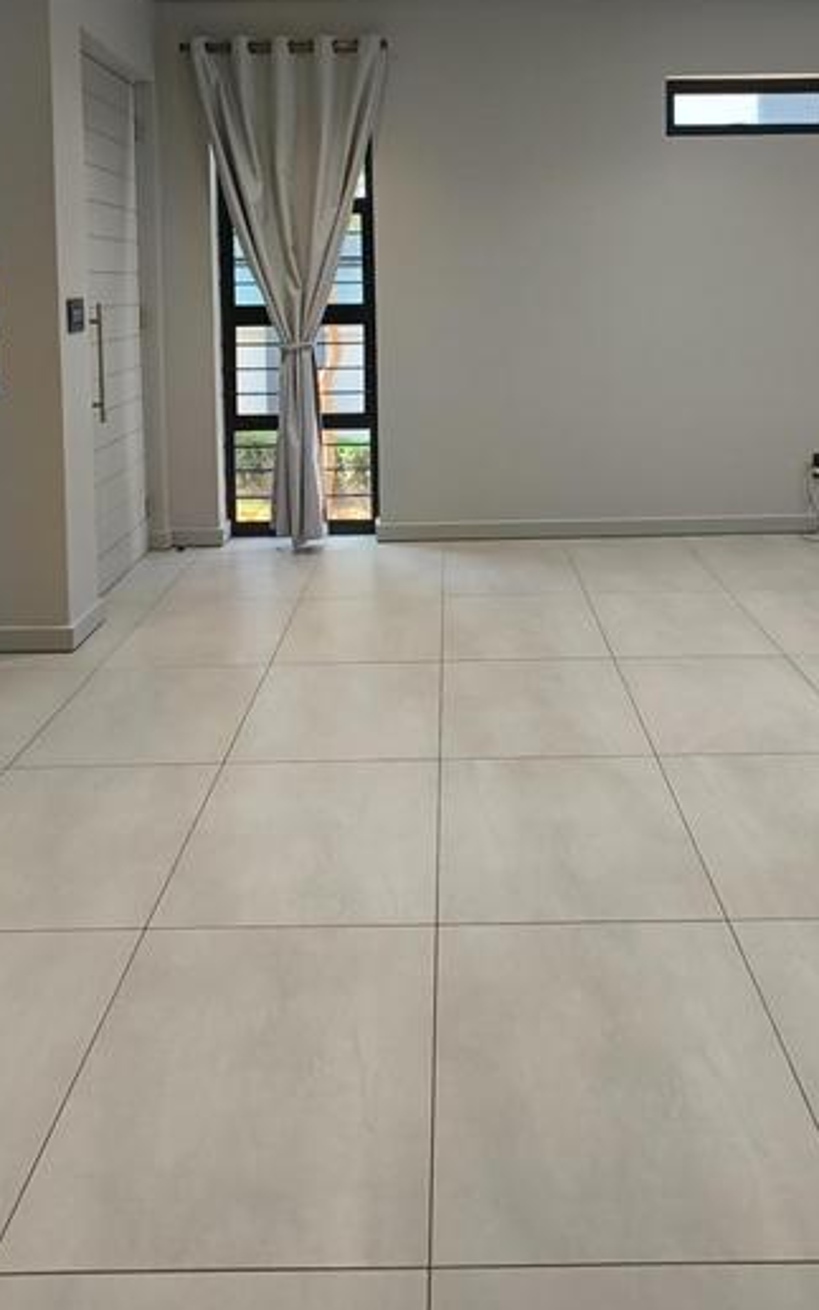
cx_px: 451
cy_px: 307
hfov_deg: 52.9
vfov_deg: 71.2
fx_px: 822
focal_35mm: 23
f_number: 2.2
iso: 661
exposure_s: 1/50
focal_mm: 2.15
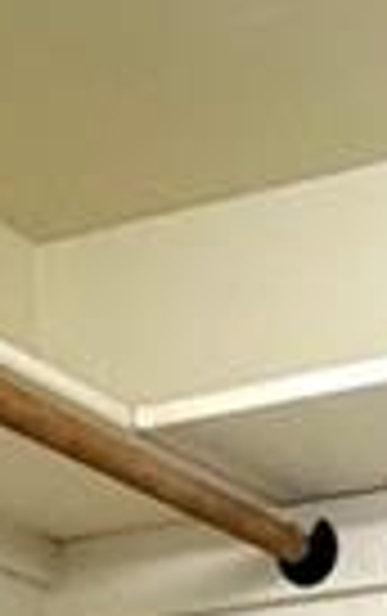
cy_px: 1452
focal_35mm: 117
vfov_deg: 13.4
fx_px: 1968
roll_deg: +1.8
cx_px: 468
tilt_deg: -8.0
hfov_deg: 11.0
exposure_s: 1/120
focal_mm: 2.22
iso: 250
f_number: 2.2
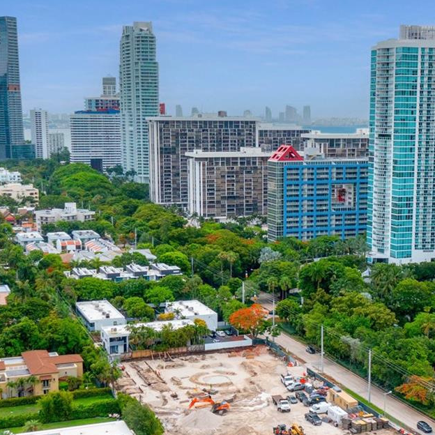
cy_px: 303
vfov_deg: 27.9
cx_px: 305
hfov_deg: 27.9
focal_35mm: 61
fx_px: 867
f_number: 4.5
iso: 100
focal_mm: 10.26
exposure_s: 1/160
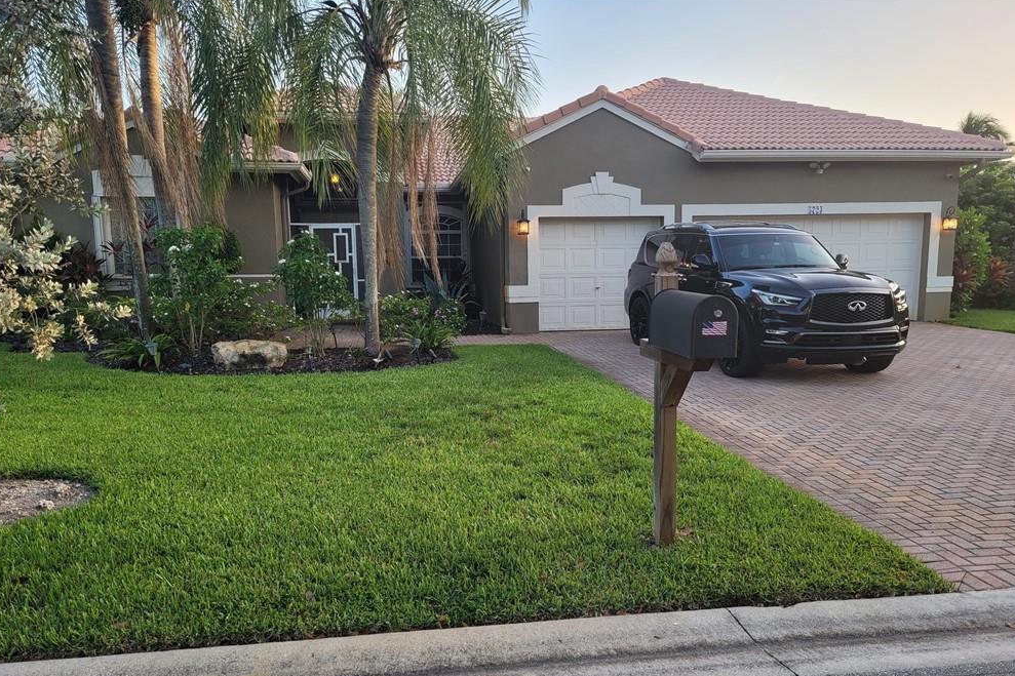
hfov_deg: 65.5
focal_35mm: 28
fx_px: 789
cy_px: 388
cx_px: 500
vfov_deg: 46.2
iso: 40
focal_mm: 5.4
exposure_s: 1/229
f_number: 1.8
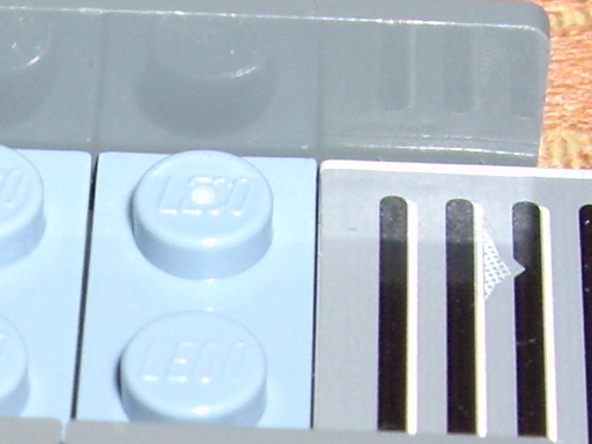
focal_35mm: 209
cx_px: -236
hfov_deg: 9.3
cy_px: 615
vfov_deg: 7.0
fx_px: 3574
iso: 64
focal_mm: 6.2
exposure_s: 1/40
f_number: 4.3
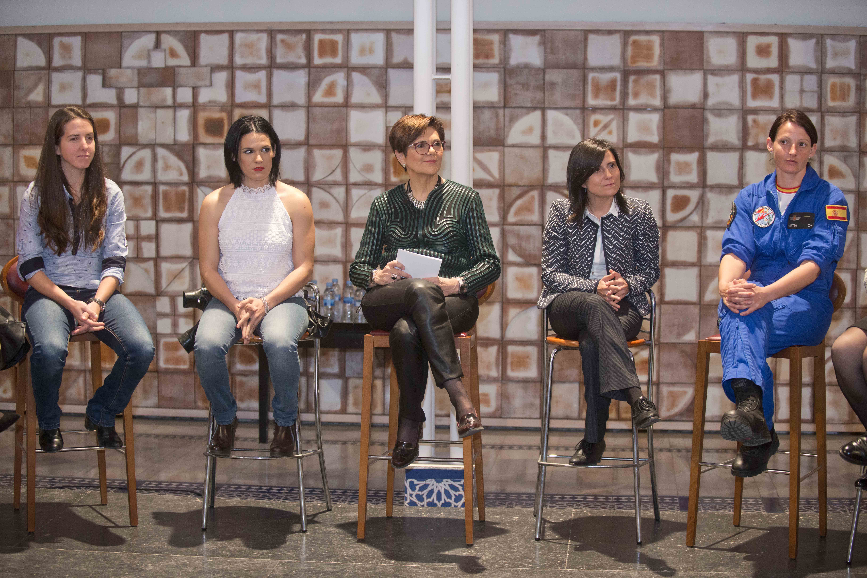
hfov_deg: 28.8
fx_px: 1686
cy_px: 289
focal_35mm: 70
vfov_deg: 19.5
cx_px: 434
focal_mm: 70
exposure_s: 1/60
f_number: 2.8
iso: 1600
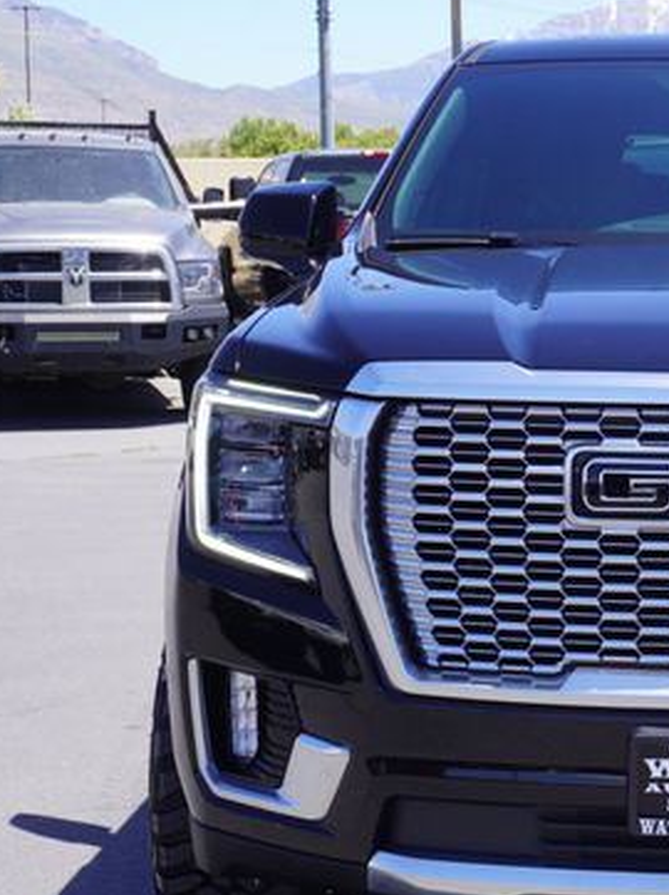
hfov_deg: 17.4
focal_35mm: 82
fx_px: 2117
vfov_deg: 23.9
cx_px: 736
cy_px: 491
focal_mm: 32
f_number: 9
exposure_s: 1/100
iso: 100
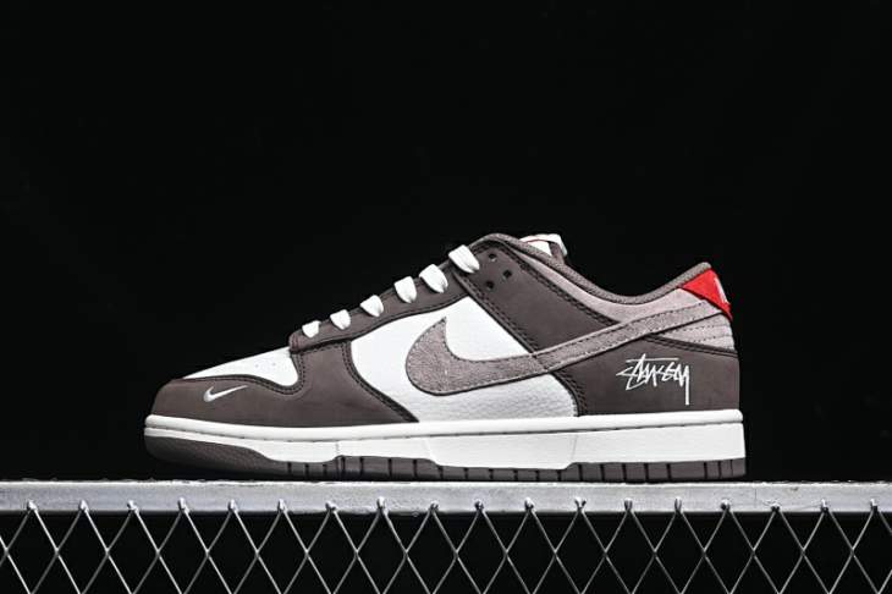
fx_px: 1857
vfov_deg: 18.2
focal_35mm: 75
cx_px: 446
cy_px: 297
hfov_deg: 27.0
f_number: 6.3
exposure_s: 1/60
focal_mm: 50
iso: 160
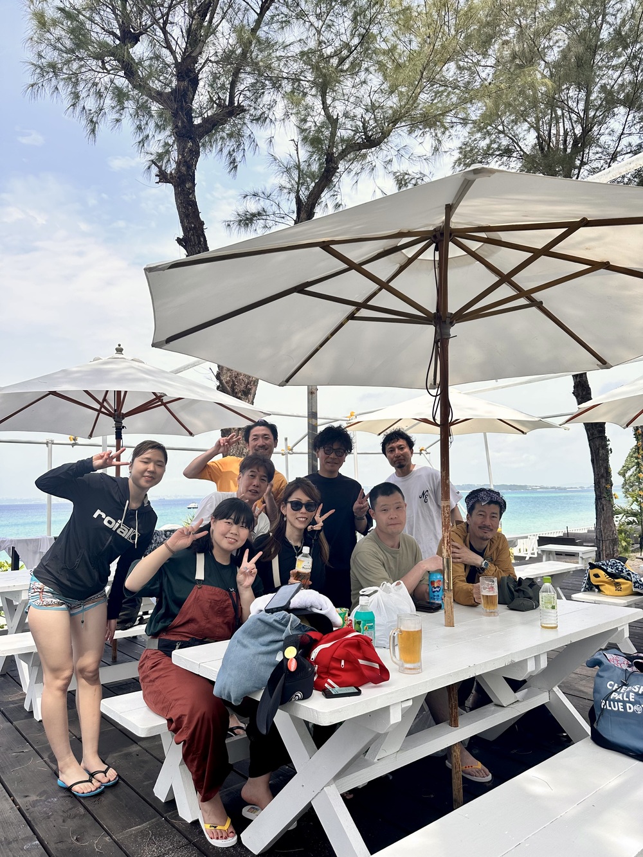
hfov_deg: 56.8
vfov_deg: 71.6
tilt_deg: +6.7
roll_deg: +1.0
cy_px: 428
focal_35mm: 24
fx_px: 594
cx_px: 322
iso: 80
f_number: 1.78
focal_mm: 6.86
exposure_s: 1/1845
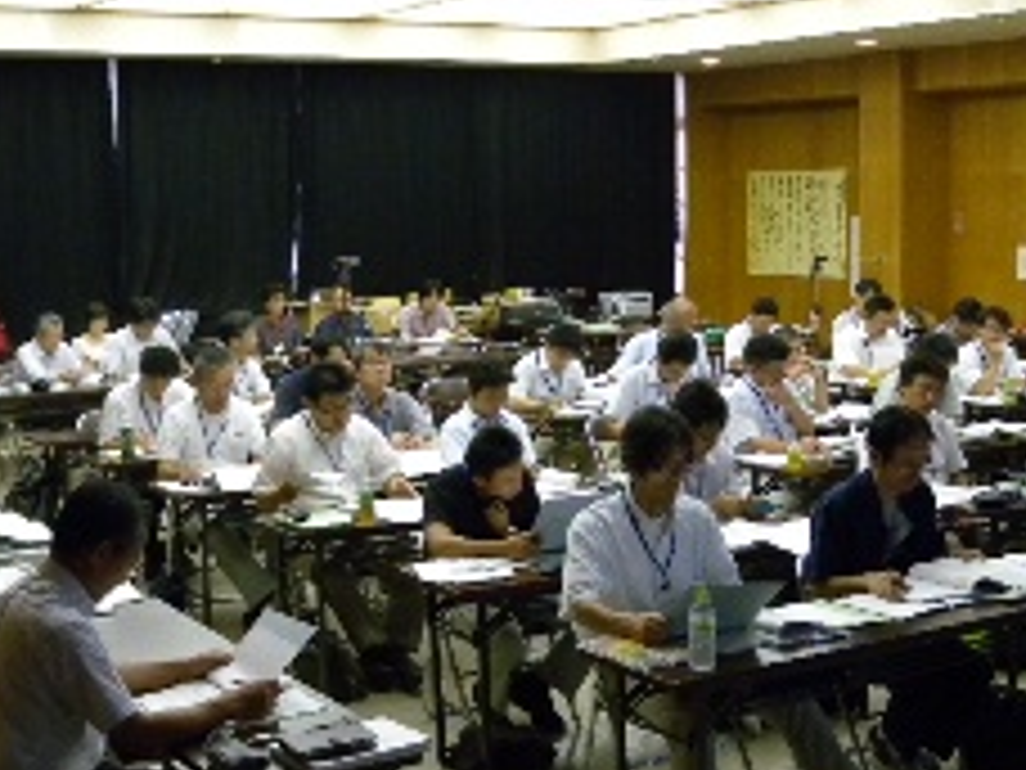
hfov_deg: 34.9
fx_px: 1630
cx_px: 598
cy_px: 504
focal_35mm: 55
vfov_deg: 26.4
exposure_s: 1/59.5
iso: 395
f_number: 2.7
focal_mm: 6
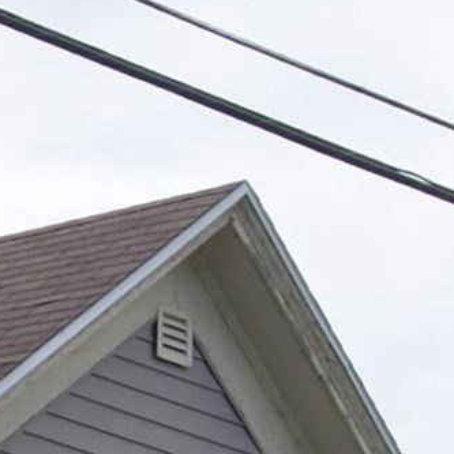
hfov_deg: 5.6
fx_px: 4541
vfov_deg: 5.6
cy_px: 776
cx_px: -432
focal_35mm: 306
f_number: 11
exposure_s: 1/80
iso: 100
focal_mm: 26
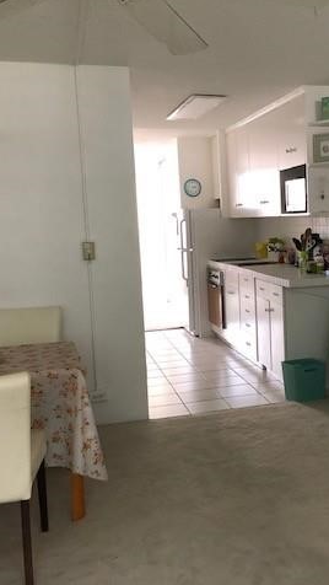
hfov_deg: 28.1
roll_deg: +1.6
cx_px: 285
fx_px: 635
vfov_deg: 49.4
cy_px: 291
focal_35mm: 41
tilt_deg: -6.7
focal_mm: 3.99
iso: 80
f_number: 1.8
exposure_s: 1/15
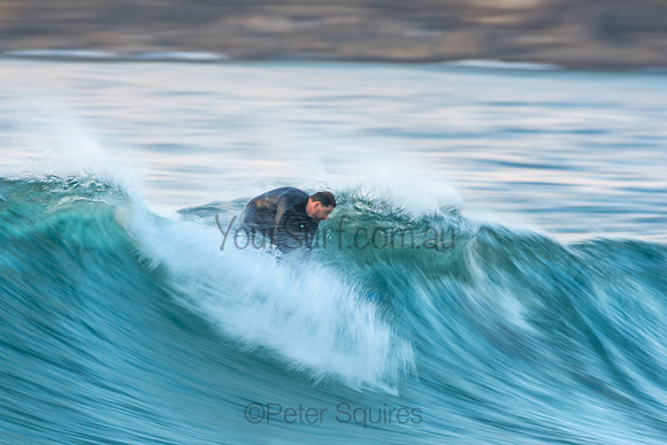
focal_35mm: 750
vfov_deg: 1.8
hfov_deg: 2.7
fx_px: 13898
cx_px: 334
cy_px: 222
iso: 100
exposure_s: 1/20
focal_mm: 500
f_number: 8
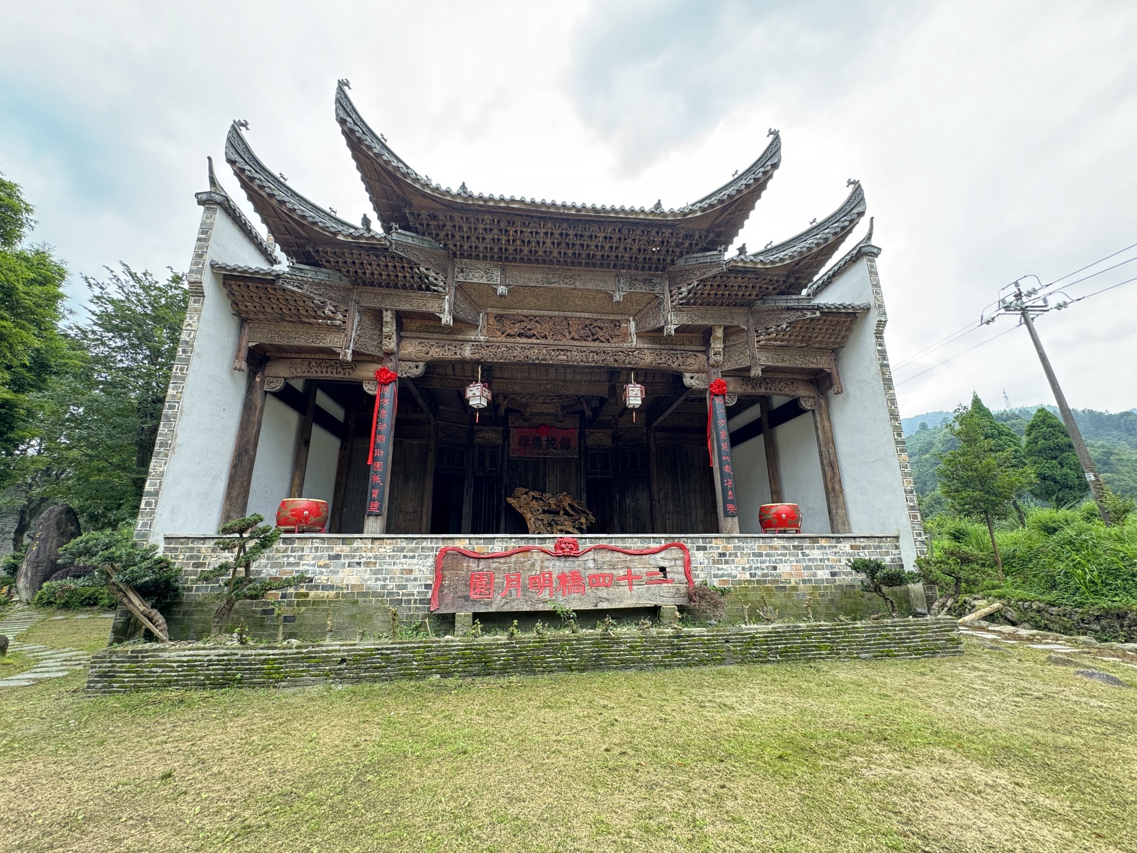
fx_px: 460
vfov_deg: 85.7
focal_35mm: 14
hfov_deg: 102.1
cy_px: 426
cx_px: 568
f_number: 2.2
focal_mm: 2.22
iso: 64
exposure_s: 1/99
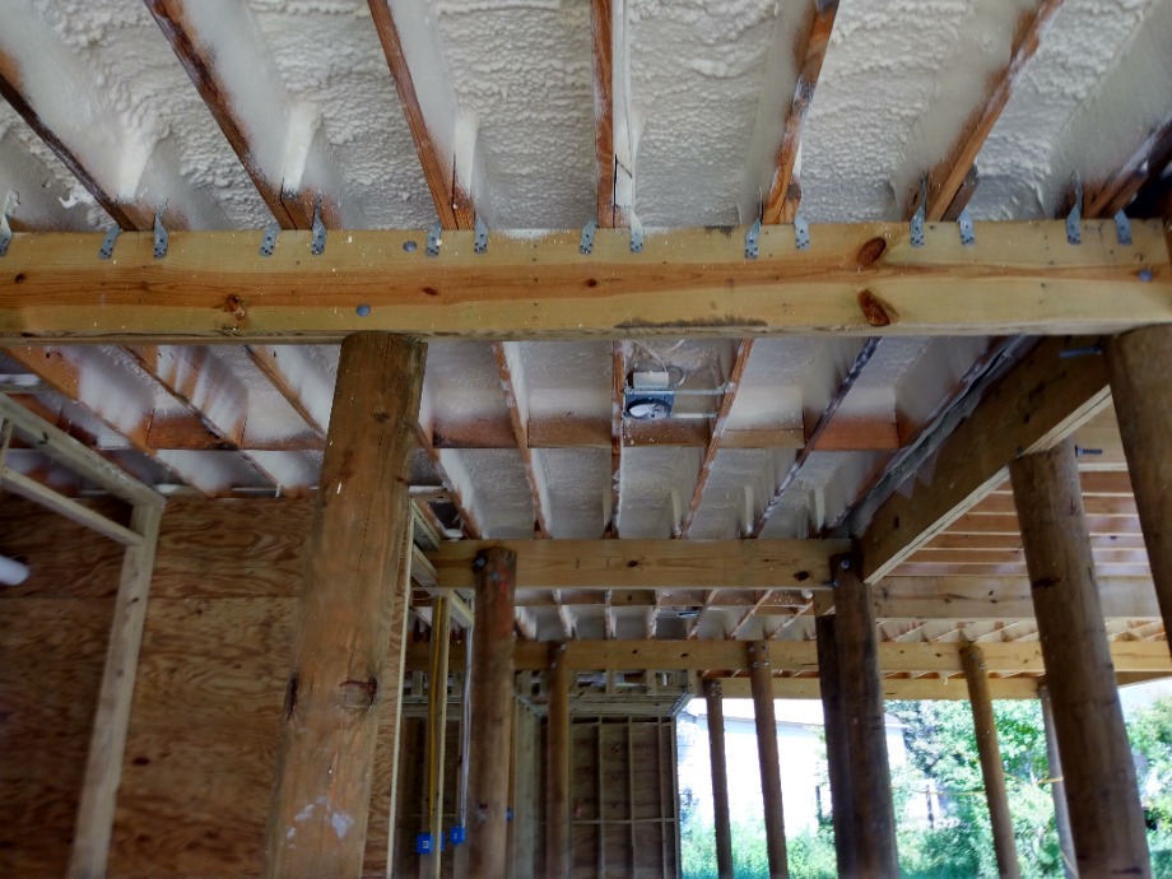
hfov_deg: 81.7
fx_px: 677
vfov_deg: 66.0
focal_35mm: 20
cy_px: 440
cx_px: 586
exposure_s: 1/120
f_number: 2
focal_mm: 3.54
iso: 103
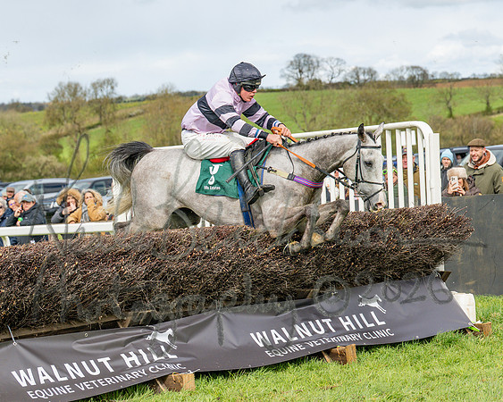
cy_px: 201
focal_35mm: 125
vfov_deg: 12.3
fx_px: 1861
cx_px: 253
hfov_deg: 15.4
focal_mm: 74
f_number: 4
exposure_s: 1/2500
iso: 400
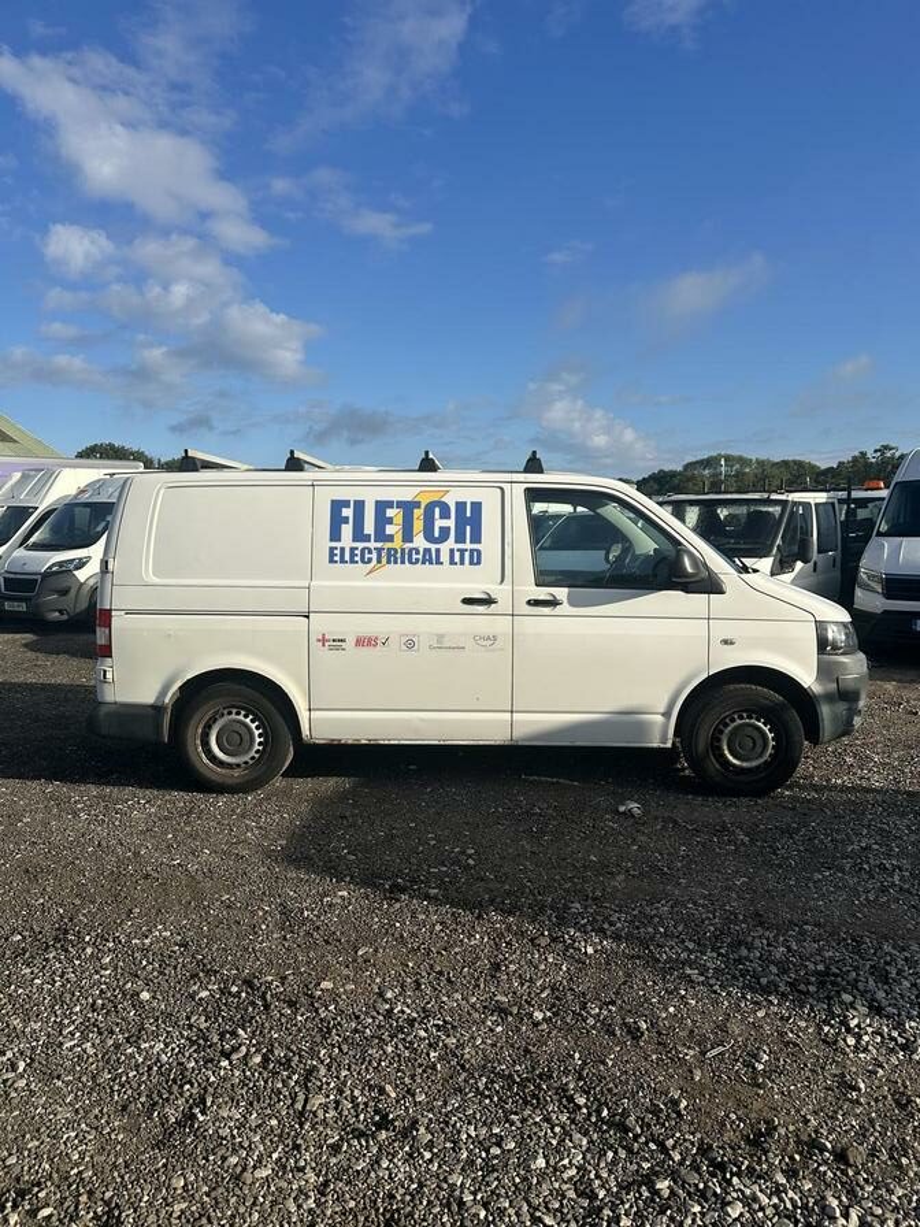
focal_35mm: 24
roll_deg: +0.9
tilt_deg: -6.8
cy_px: 614
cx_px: 460
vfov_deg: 71.6
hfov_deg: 56.8
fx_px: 850
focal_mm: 6.86
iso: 80
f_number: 1.78
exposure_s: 1/5263
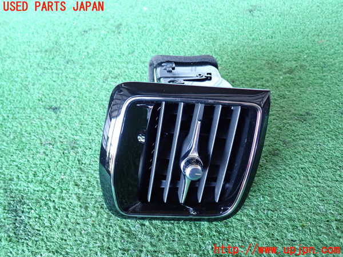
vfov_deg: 46.8
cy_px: 128
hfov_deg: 60.0
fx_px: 297
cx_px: 172
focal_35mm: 30
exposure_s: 1/30
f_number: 2.3
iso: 500
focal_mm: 5.4
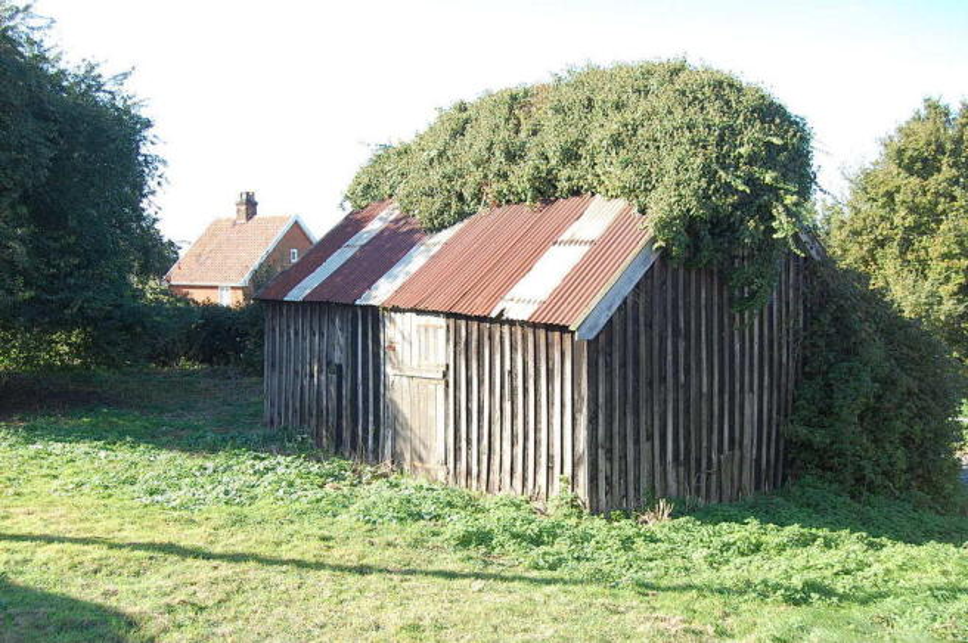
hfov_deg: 55.2
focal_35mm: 34
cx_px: 484
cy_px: 322
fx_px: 927
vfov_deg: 38.3
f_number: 6.3
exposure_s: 1/160
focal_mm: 23
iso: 200
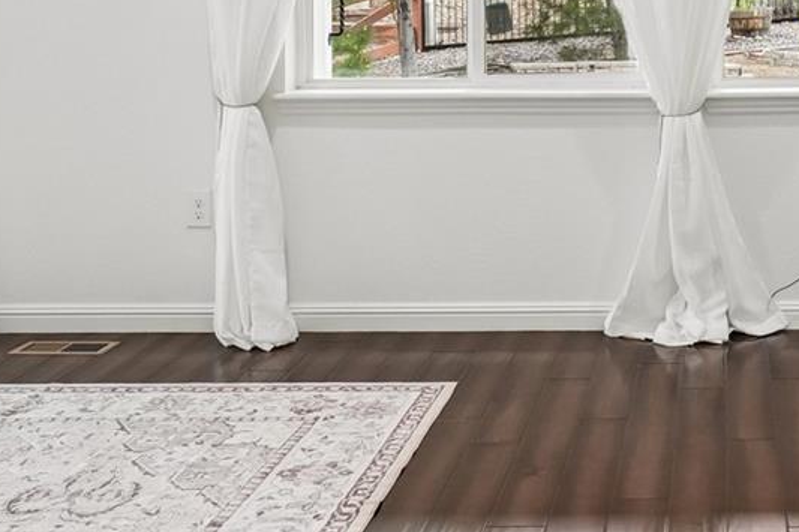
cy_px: -46
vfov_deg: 20.6
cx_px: 745
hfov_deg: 30.3
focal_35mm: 63
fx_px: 1398
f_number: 8
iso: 400
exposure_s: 1/40
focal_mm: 14
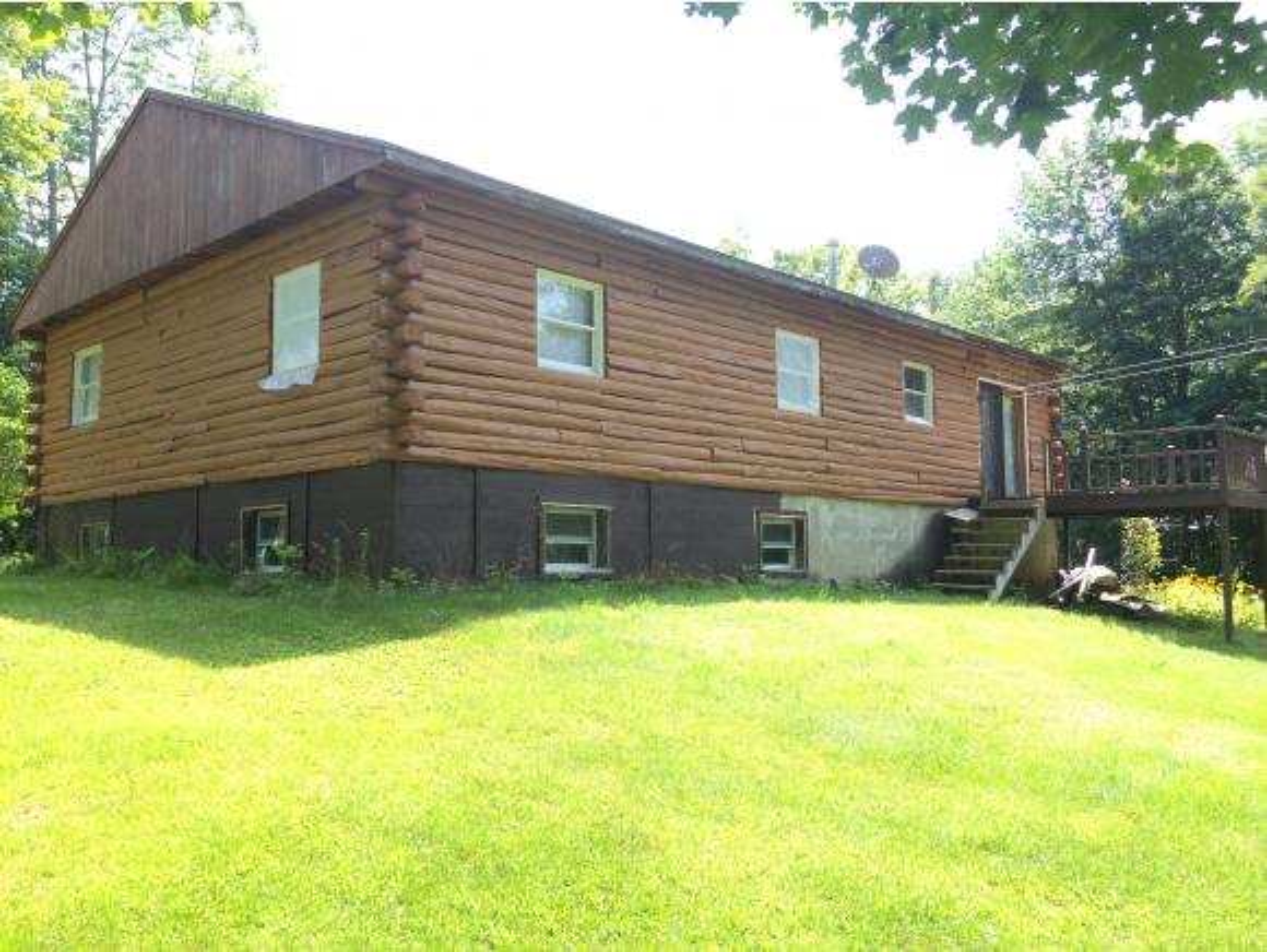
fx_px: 1099
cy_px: 476
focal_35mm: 30
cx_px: 634
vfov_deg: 46.9
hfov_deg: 59.9
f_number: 2.2
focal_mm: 4.12
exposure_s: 1/311
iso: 32
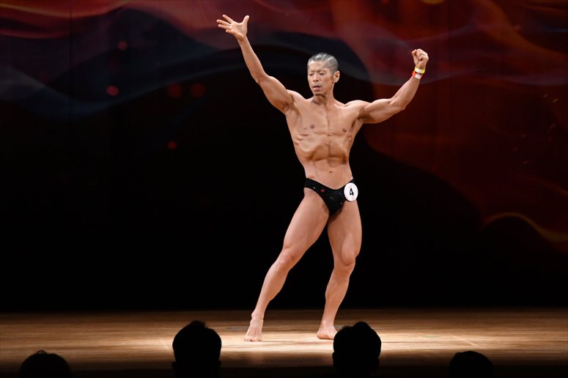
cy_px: 189
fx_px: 3548
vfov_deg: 6.1
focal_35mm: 225
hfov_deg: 9.2
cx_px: 284
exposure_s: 1/400
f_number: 5.6
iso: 3200
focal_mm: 150
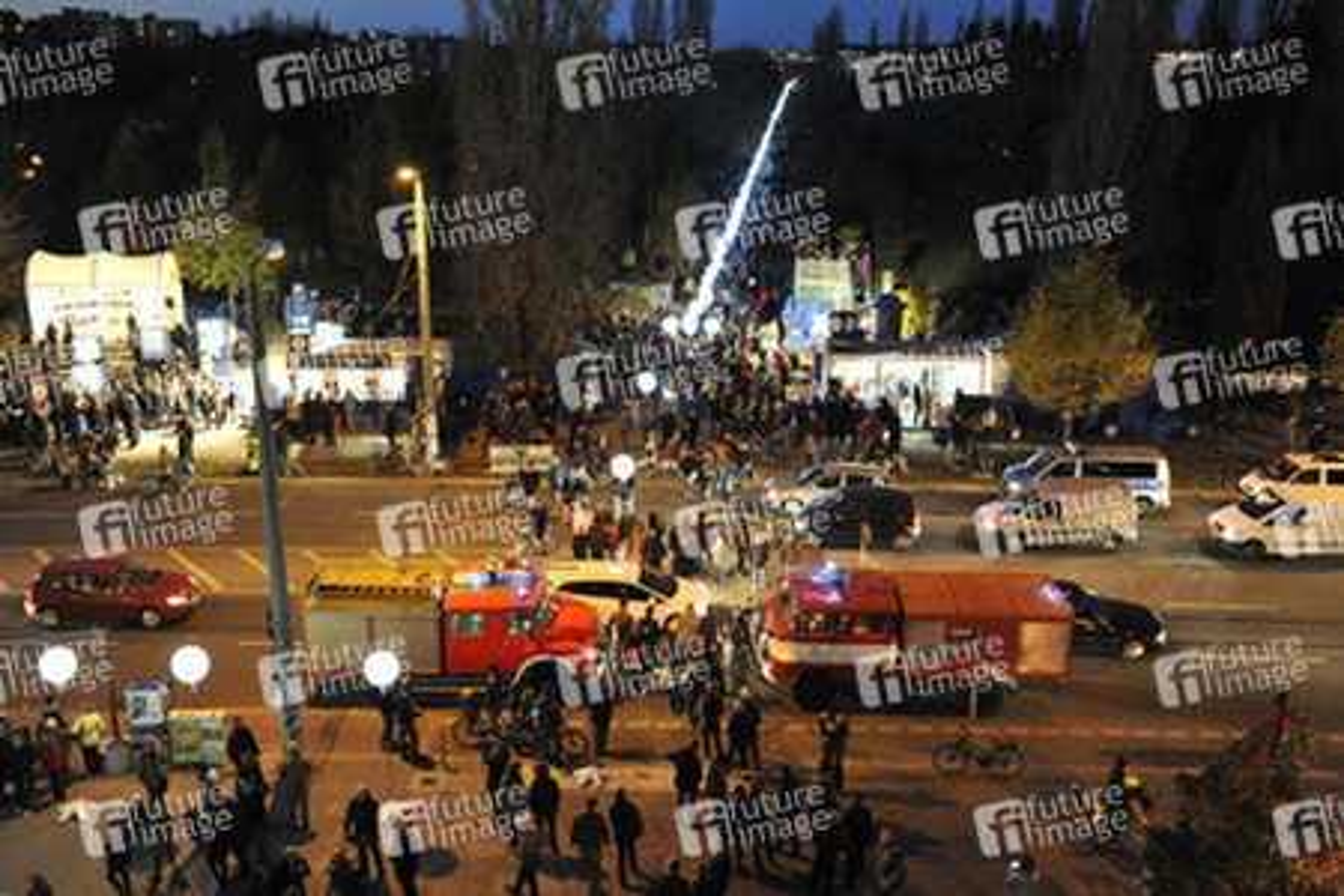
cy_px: 448
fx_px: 1307
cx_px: 672
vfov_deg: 37.9
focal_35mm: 35
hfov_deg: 54.4
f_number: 2
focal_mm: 35
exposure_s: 1/50
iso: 3200
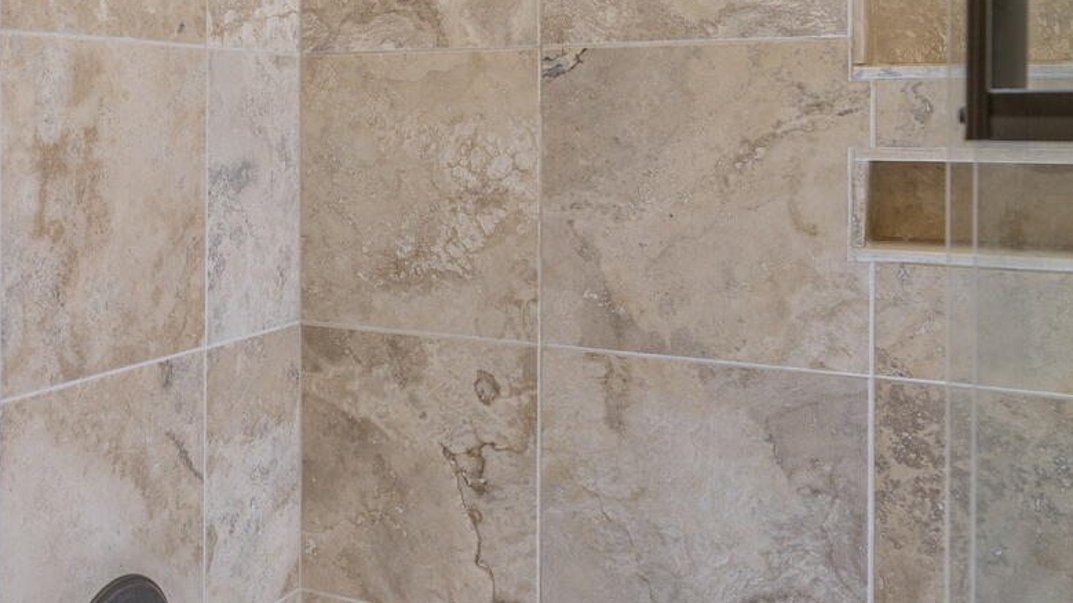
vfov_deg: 27.3
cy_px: 147
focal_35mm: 43
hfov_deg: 44.8
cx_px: 200
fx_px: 1223
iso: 200
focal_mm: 16
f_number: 7.1
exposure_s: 1/8
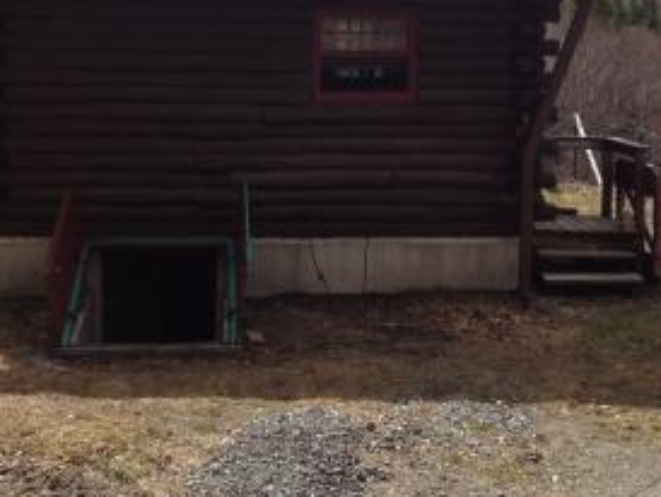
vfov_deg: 19.7
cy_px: 92
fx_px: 1414
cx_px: 309
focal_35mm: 74
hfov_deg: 26.3
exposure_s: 1/1672
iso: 50
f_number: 2.4
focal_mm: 4.28
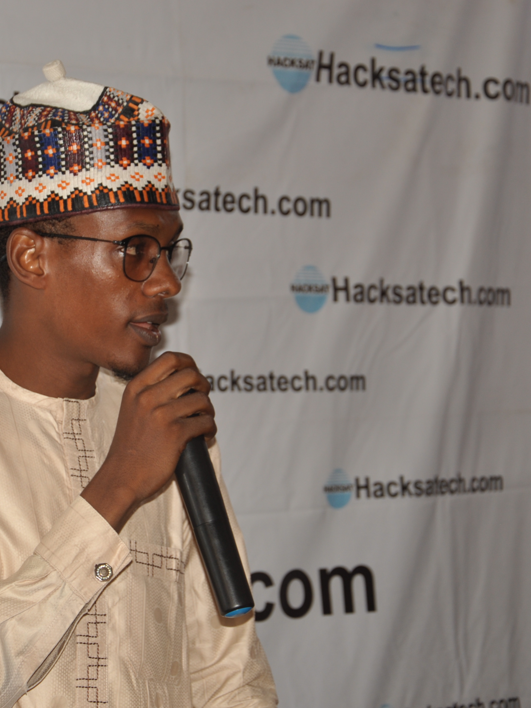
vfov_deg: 18.0
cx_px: 62
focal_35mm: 109
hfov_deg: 13.5
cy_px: 354
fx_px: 2229
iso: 200
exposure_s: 1/60
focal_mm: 50
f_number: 5
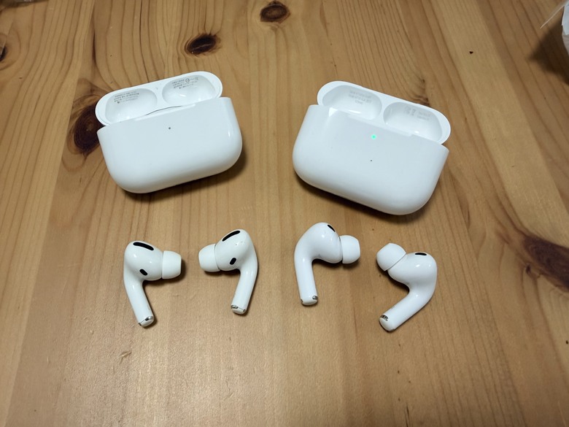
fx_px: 394
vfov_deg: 56.8
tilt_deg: -62.9
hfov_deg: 71.6
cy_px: 214
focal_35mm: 24
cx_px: 284
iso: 160
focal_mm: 2.22
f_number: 2.2
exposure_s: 1/120
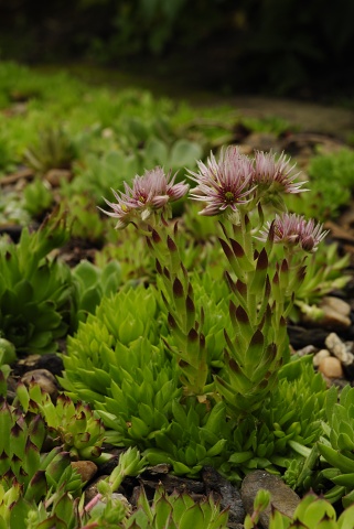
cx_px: 177
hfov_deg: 10.8
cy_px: 264
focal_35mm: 128
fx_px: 1876
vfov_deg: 16.1
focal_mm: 85
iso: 100
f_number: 8
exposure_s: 1/100
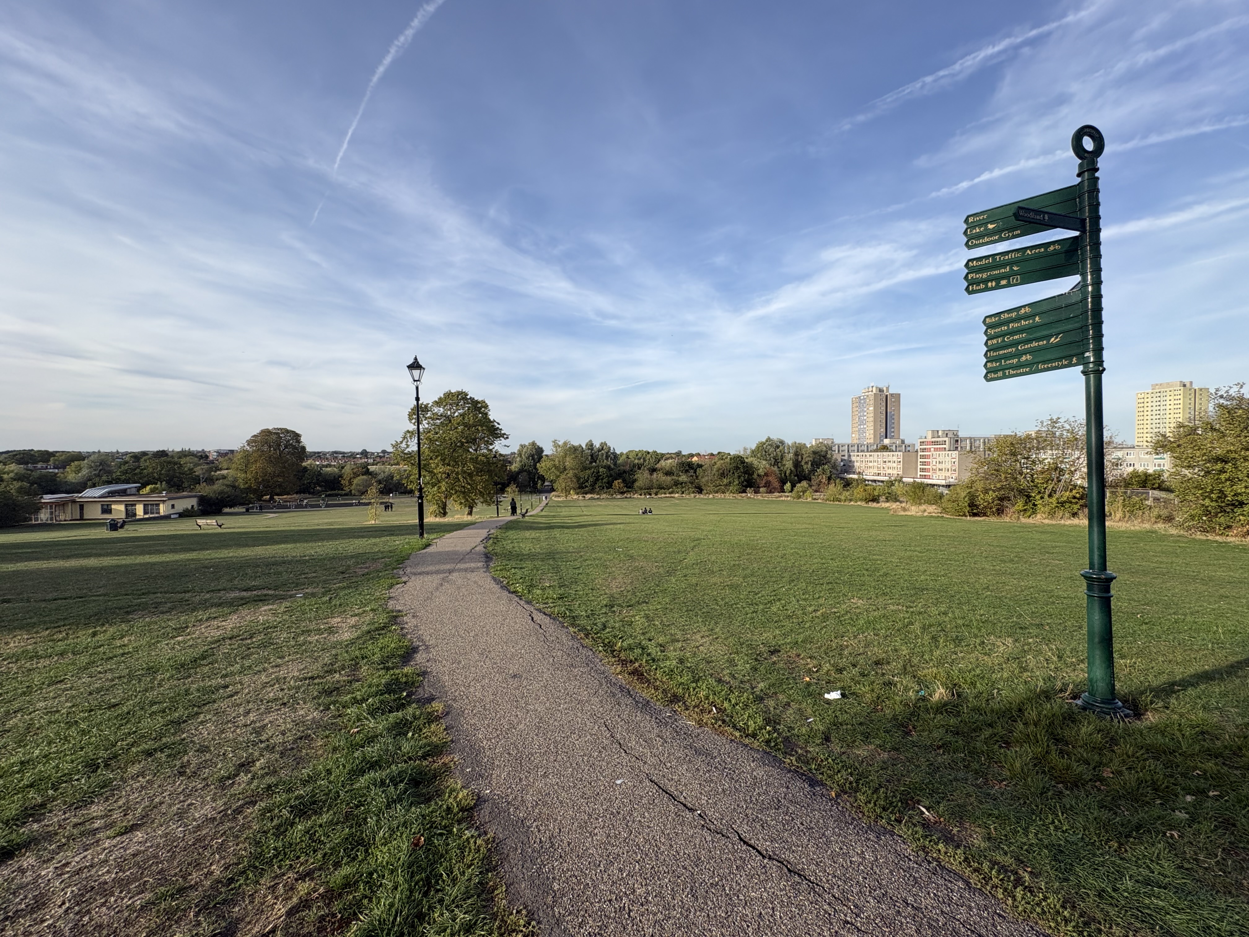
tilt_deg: -0.7
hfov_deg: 102.1
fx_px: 505
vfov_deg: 85.7
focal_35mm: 14
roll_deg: +0.3
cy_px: 468
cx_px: 624
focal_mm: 2.22
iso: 50
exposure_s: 1/1198
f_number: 2.2
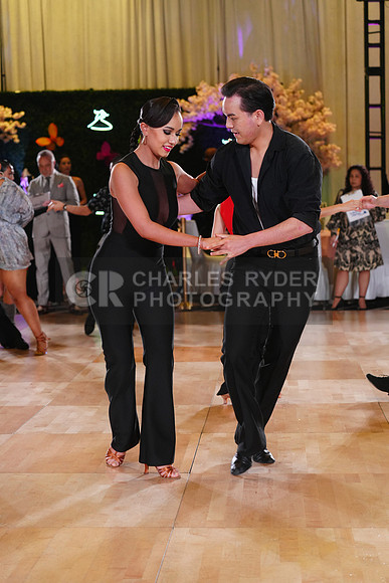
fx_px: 1247
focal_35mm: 77
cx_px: 194
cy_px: 292
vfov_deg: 26.3
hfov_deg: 17.7
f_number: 4
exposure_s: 1/400
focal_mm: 77
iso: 1600
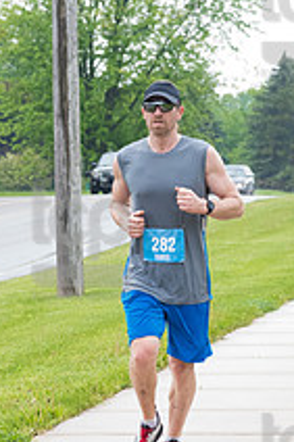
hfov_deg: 5.4
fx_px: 3129
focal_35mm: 255
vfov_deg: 8.1
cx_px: 81
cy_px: 244
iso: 4000
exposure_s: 1/500
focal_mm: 120
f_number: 6.3
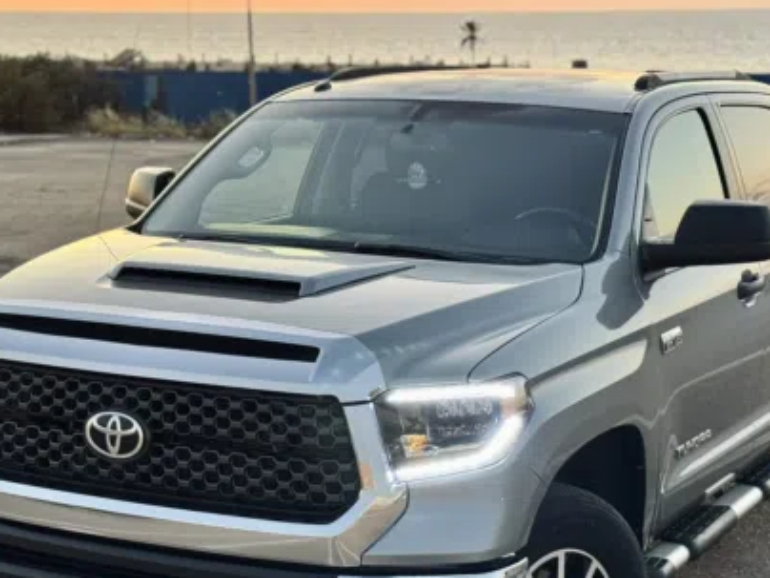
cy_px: 404
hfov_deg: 25.7
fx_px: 1691
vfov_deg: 19.3
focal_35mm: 76
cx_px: 415
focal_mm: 6.76
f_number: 1.78
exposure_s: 1/33
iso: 250
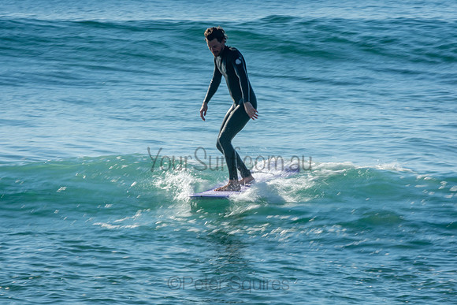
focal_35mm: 480
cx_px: 228
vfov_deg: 2.9
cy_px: 152
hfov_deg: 4.3
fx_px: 6094
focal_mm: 320
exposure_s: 1/30
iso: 100
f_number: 25
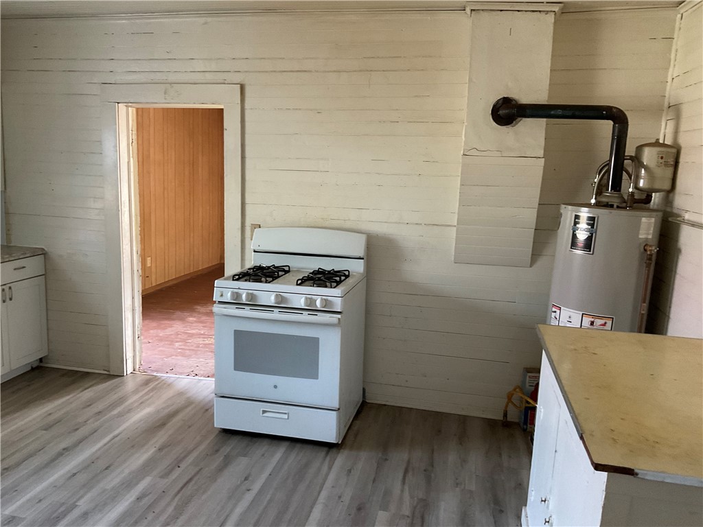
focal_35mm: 29
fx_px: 589
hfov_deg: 61.7
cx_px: 352
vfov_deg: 48.2
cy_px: 264
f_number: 1.8
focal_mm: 3
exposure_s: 1/40
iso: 250
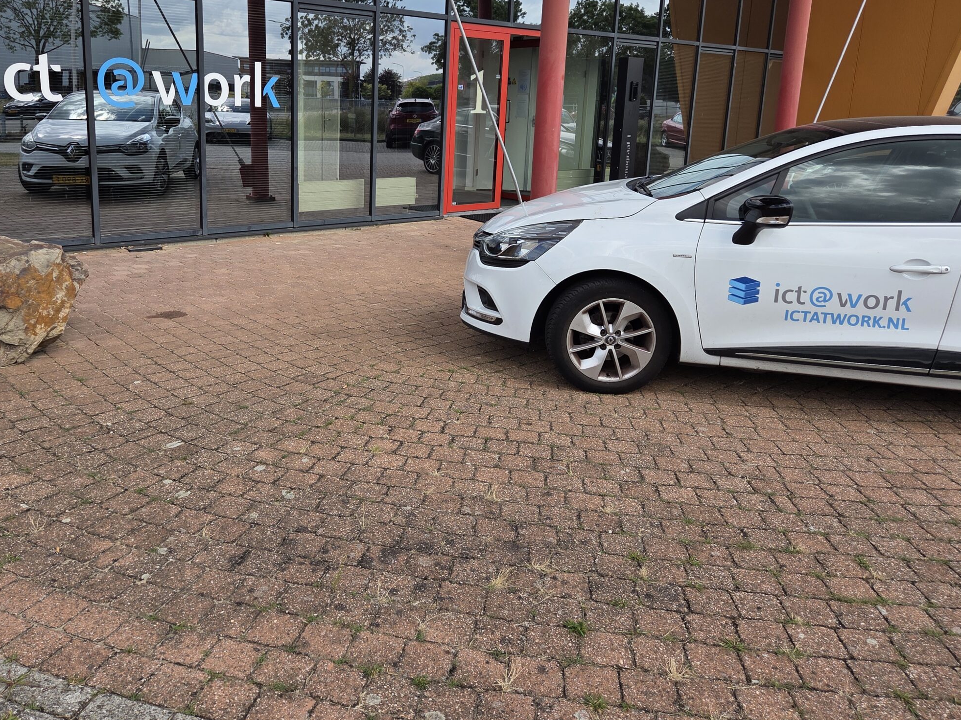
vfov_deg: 46.3
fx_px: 833
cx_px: 402
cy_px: 265
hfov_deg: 59.6
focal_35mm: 30
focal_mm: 5.4
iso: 80
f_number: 1.8
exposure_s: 1/2657
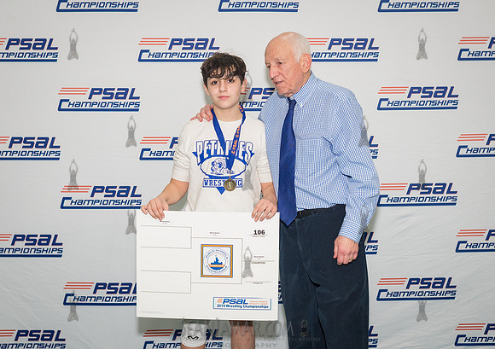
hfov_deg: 37.2
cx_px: 250
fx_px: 736
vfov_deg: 26.6
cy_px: 138
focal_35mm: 53
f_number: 4.5
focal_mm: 35
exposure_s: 1/250
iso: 2500
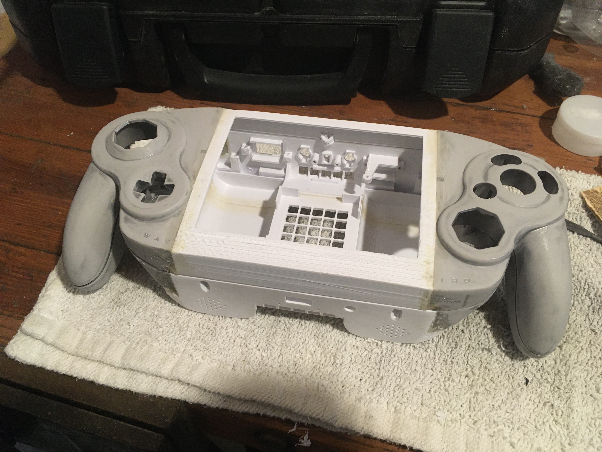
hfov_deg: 61.7
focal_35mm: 29
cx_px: 301
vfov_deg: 48.2
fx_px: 504
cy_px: 226
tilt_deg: -49.8
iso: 125
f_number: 2.2
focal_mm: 4.15
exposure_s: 1/30
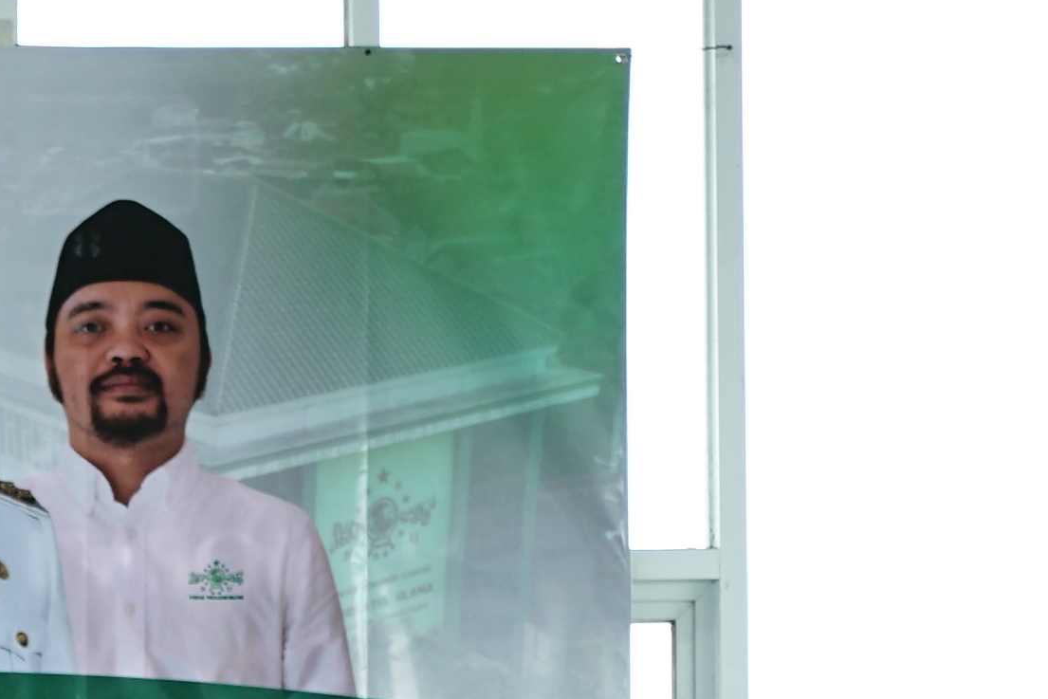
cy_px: 989
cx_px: -579
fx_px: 5531
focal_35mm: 190
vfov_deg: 7.1
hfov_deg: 10.4
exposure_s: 1/160
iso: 160
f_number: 1.8
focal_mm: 35
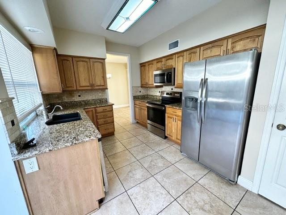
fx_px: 116
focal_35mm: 14
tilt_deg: -11.6
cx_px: 143
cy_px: 108
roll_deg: +1.5
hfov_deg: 102.1
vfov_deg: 85.7
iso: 200
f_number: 2.2
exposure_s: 1/120
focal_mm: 2.22
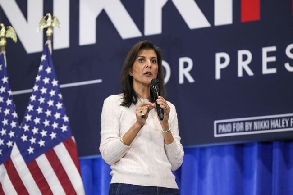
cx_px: 146
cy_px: 98
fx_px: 1269
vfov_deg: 8.8
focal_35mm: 156
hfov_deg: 13.2
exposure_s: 1/800
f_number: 3.2
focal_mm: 156
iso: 5000
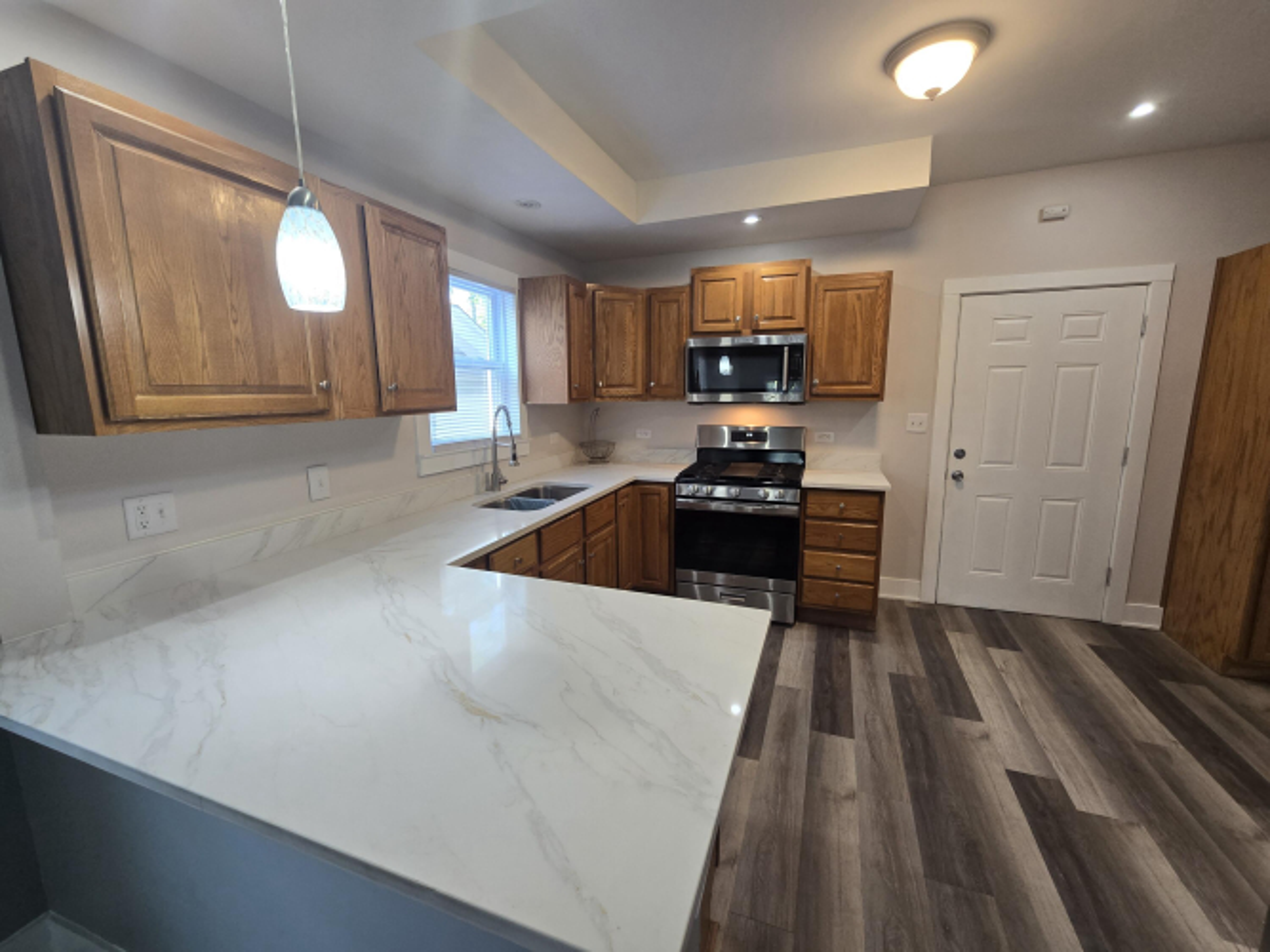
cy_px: 476
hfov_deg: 106.2
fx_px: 477
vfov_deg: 89.9
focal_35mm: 13
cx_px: 635
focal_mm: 2.2
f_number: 2.2
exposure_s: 1/60
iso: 160
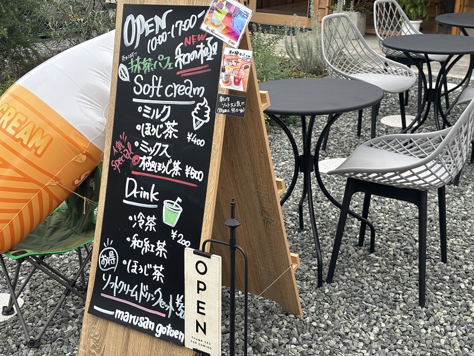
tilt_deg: -19.4
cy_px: 178
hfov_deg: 36.8
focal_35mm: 52
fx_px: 712
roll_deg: -2.5
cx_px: 237
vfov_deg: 28.0
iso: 32
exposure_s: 1/265
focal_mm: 5.96
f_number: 1.6
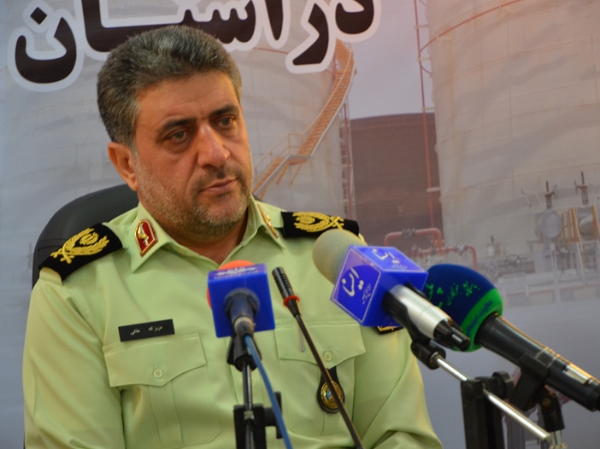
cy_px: 225
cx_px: 304
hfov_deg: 13.1
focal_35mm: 151
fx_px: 2616
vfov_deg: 9.8
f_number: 5.6
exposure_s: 1/30
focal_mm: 92
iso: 800
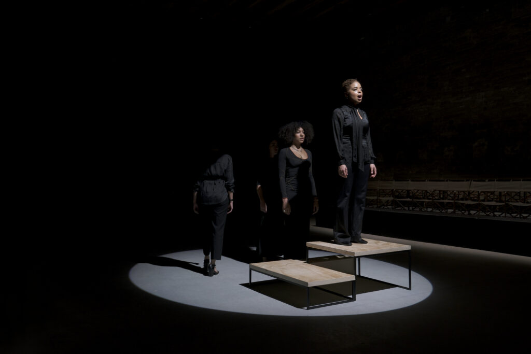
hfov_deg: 61.9
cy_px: 177
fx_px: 443
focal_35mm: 30
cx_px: 266
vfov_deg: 43.6
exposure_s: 1/50
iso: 250
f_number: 5
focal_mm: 20
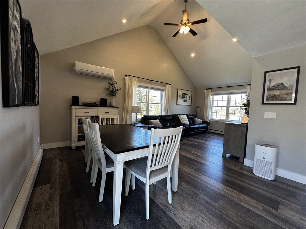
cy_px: 114
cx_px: 153
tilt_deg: -2.7
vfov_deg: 85.7
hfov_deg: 102.1
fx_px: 124
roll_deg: -2.3
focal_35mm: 14
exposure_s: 1/120
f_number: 2.2
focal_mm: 2.22
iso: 125
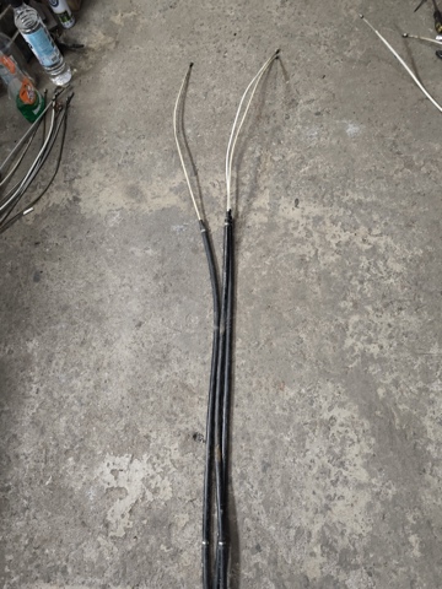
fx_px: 392
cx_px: 221
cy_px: 294
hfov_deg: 58.9
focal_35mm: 23
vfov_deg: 73.9
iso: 1600
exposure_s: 1/33.3
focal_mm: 6.19
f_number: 1.65
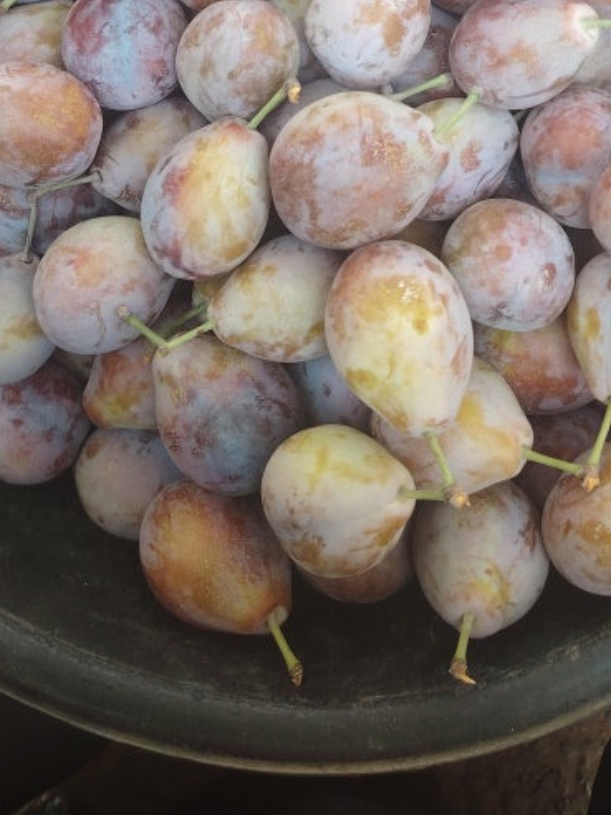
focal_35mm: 52
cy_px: -55
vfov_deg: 32.8
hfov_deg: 28.0
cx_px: 358
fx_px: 1224
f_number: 1.75
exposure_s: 1/100
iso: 363
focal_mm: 5.25
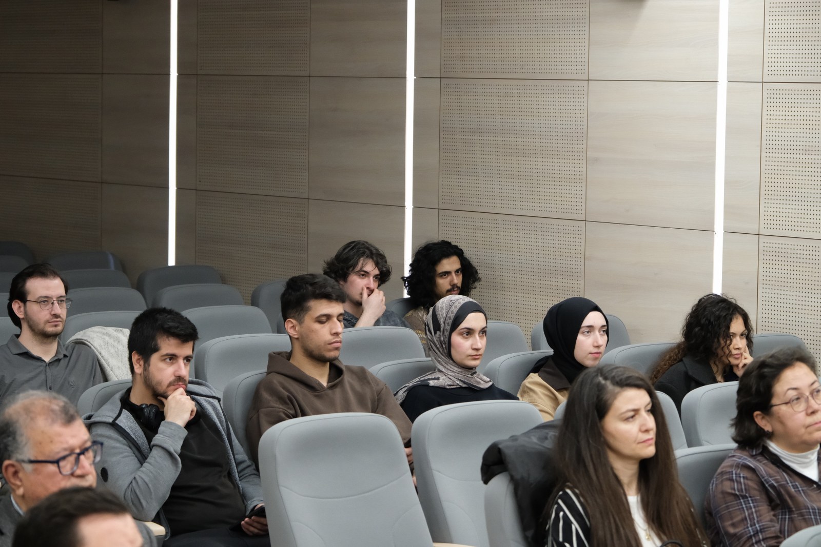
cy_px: 274
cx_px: 410
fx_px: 2395
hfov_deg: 19.5
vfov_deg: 13.0
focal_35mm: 105
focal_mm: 69.8
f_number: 4.5
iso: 3200
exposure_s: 1/90
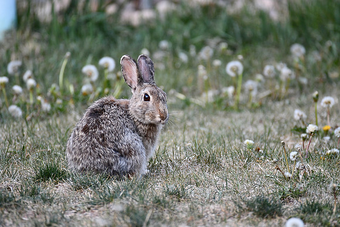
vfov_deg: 3.1
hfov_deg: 4.6
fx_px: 4251
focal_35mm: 450
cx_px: 170
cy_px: 114
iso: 800
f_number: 5.6
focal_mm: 300
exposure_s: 1/320
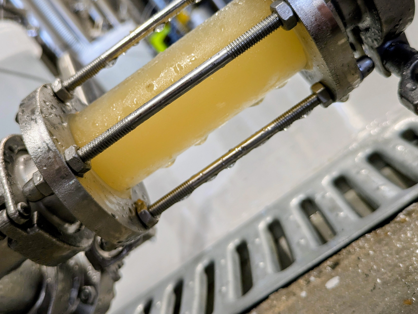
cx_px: 200
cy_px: 113
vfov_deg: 40.4
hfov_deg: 52.6
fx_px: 423
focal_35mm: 35
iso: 117
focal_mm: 5.43
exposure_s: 1/50
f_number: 1.89
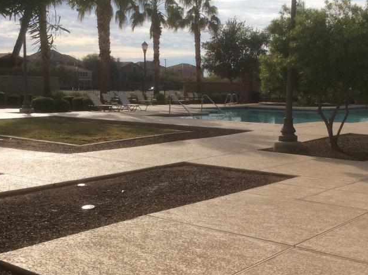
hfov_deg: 36.2
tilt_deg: -10.8
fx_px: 563
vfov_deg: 27.4
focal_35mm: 53
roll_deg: -1.5
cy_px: 167
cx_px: 203
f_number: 2.4
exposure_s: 1/3012
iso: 32
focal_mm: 3.3
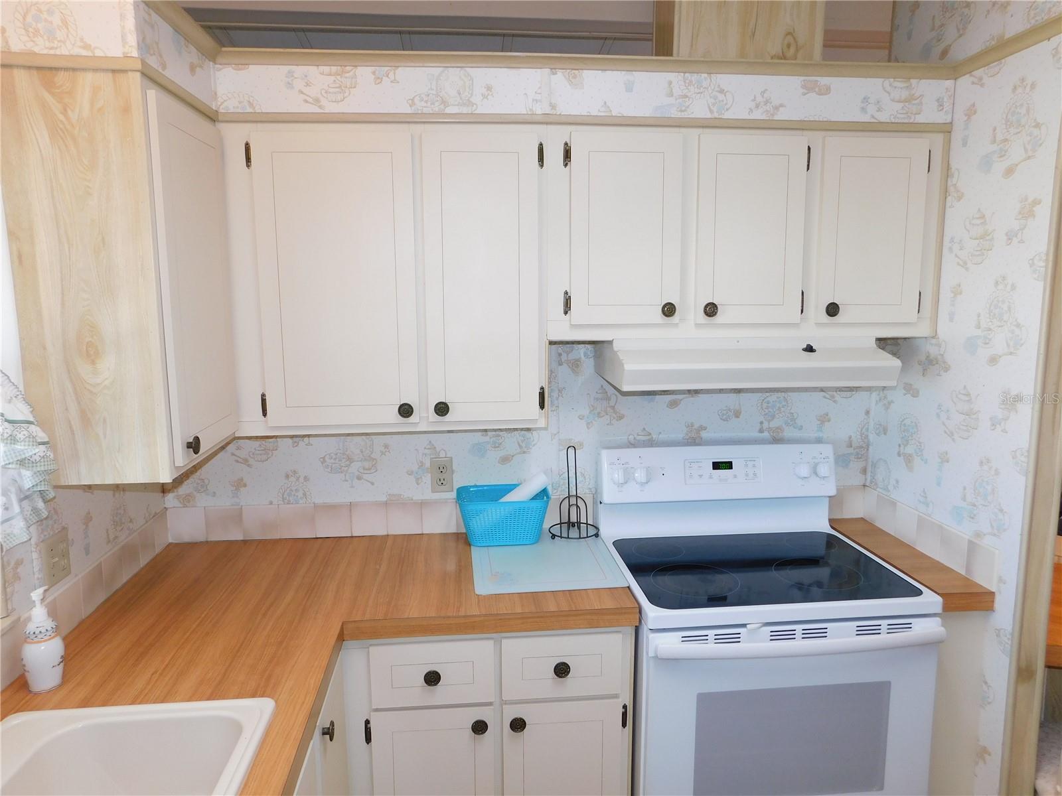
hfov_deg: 71.6
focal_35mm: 24
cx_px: 531
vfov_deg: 56.8
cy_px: 398
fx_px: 736
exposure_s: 1/30
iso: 125
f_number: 3
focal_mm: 4.1
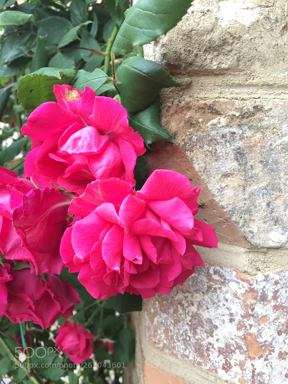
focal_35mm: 29
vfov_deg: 61.7
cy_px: 192
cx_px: 144
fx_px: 322
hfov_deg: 48.2
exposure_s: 1/50
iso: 32
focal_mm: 4.15
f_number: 2.2
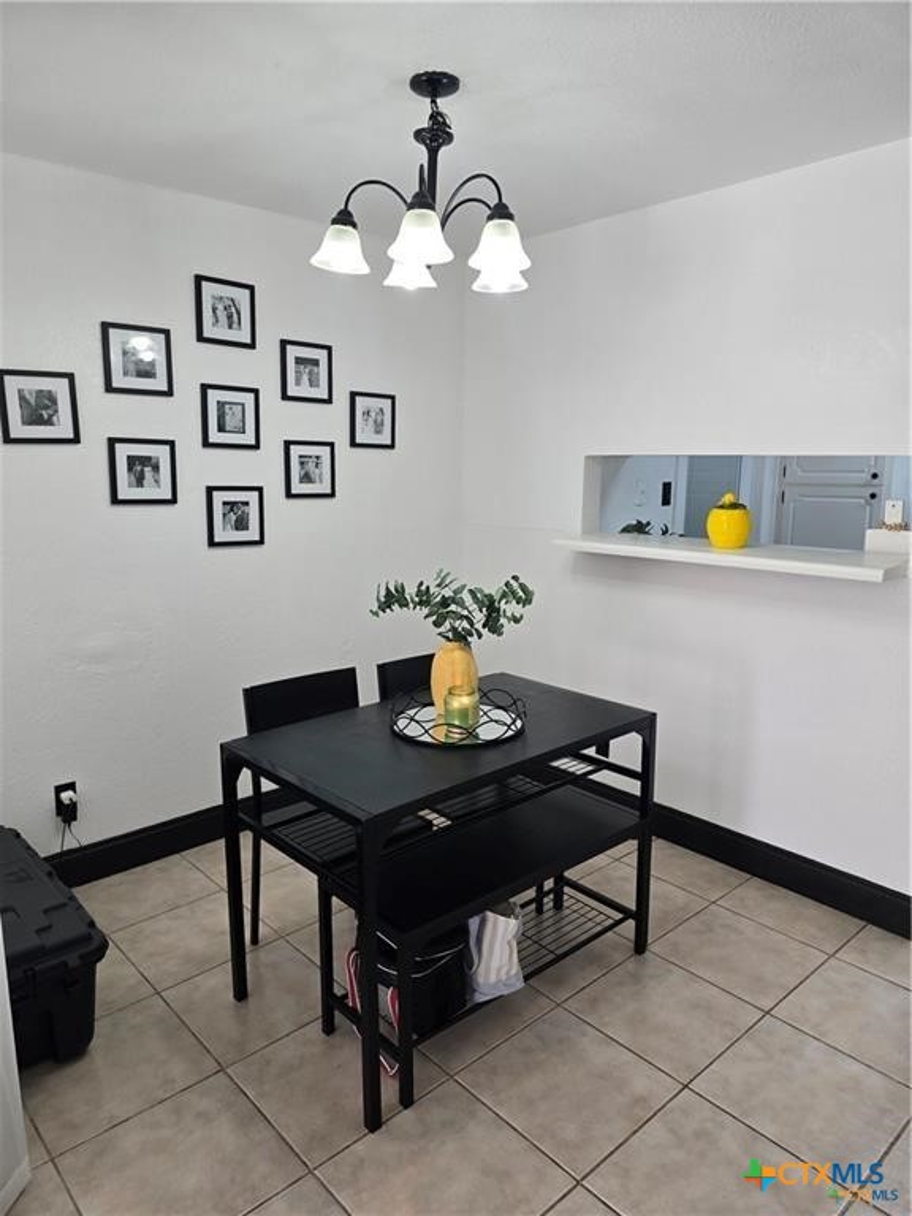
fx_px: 808
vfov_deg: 73.9
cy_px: 608
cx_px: 456
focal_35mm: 23
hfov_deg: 58.9
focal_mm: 6.3
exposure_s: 1/120
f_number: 1.7
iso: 64
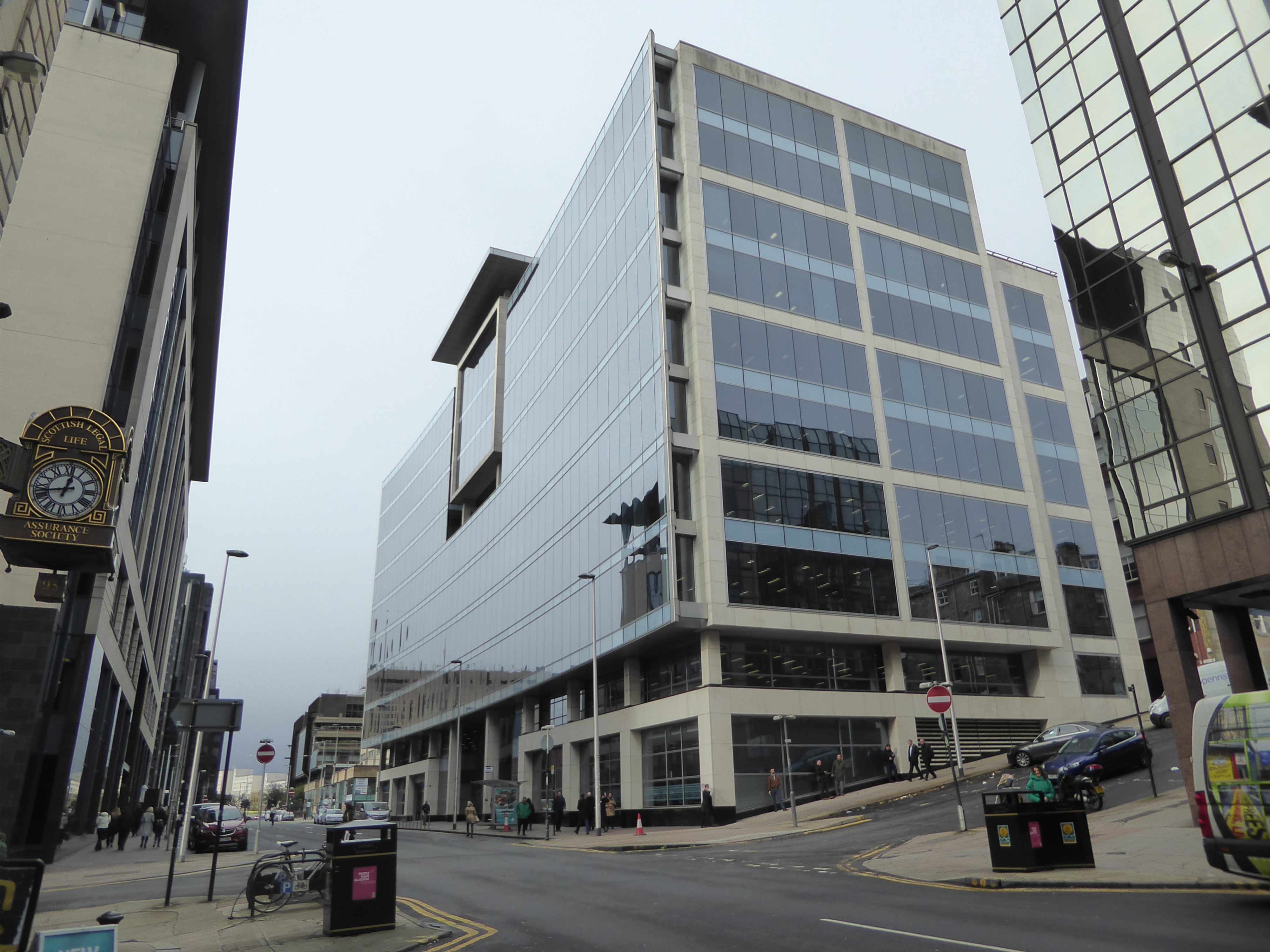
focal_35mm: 25
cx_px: 635
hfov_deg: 69.4
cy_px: 476
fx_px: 917
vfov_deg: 54.9
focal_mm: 4.3
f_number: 3.3
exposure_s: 1/500
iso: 160
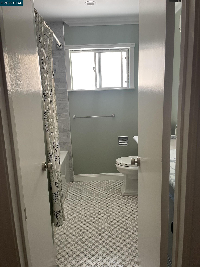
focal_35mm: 26
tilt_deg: -7.9
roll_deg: +3.2
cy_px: 134
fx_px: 200
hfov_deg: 53.1
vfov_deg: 67.3
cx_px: 100
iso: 80
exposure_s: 1/60
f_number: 1.6
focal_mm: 4.2
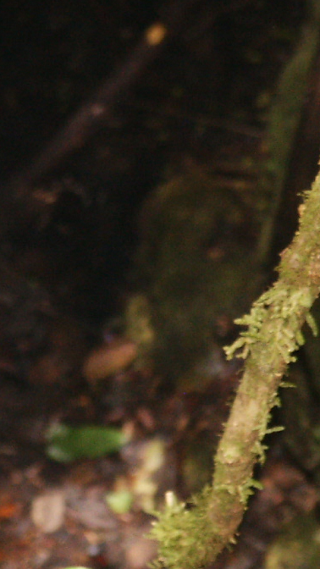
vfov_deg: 7.8
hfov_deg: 4.4
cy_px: 316
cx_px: -214
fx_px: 4148
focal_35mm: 275
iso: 200
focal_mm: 21.67
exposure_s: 1/90
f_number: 3.6
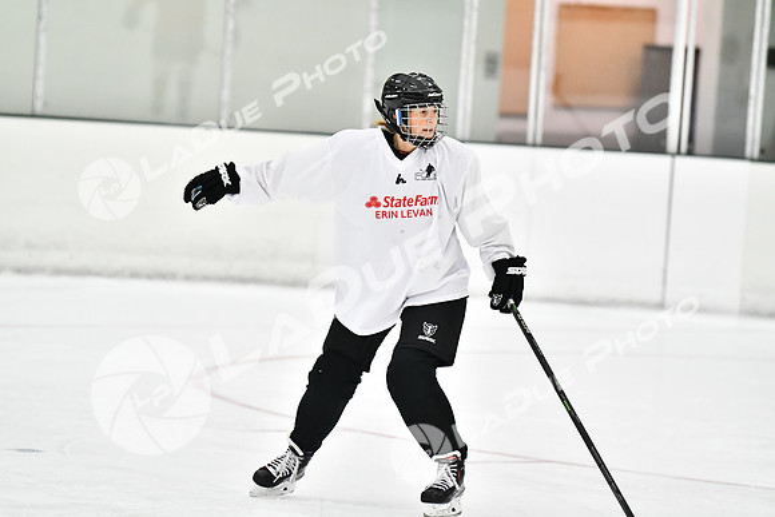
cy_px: 258
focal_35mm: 188
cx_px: 388
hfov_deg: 11.0
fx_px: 4037
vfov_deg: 7.3
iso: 6400
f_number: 2.8
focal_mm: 125
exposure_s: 1/1250
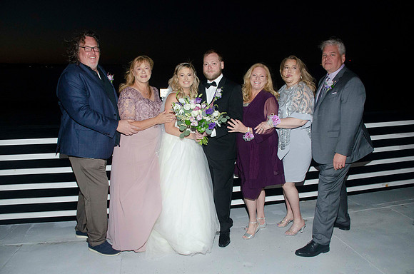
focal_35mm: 27
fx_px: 310
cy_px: 137
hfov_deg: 67.5
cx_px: 207
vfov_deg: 47.7
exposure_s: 1/80
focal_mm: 18
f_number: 5.6
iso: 800
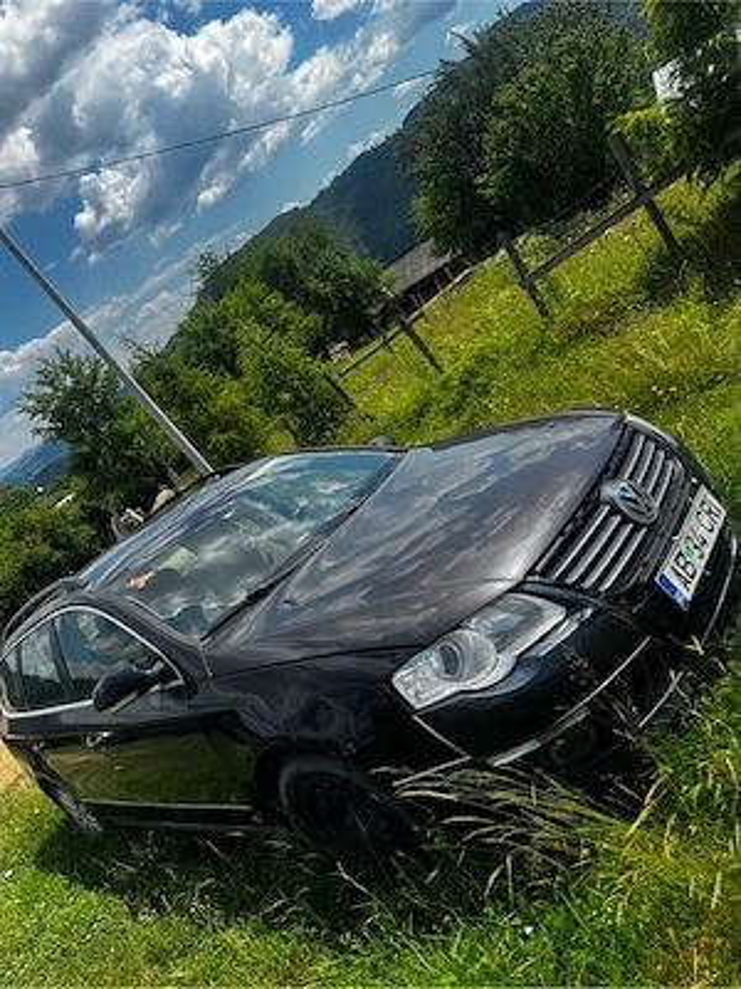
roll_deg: +36.4
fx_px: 685
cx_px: 370
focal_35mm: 24
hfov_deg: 56.8
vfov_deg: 71.6
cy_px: 494
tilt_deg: -18.4
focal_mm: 6.76
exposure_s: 1/3247
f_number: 1.78
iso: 80
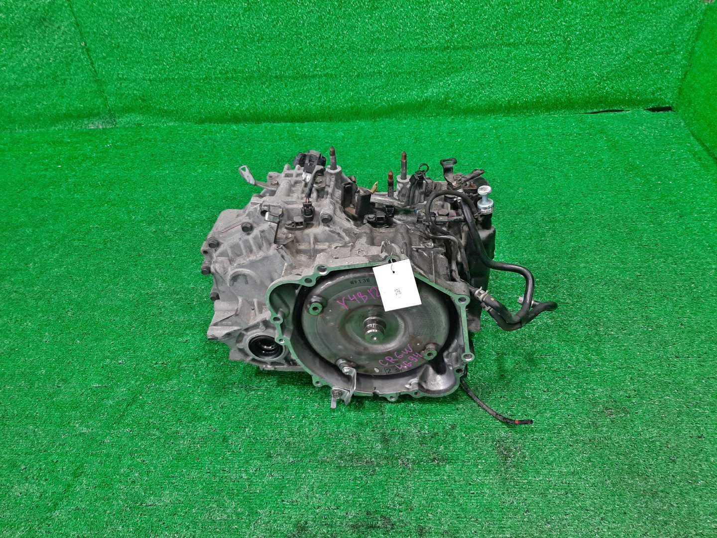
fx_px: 539
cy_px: 269
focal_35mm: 26
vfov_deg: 53.1
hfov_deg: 67.3
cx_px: 358
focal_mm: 3.93
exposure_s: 1/50
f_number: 1.7
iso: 110
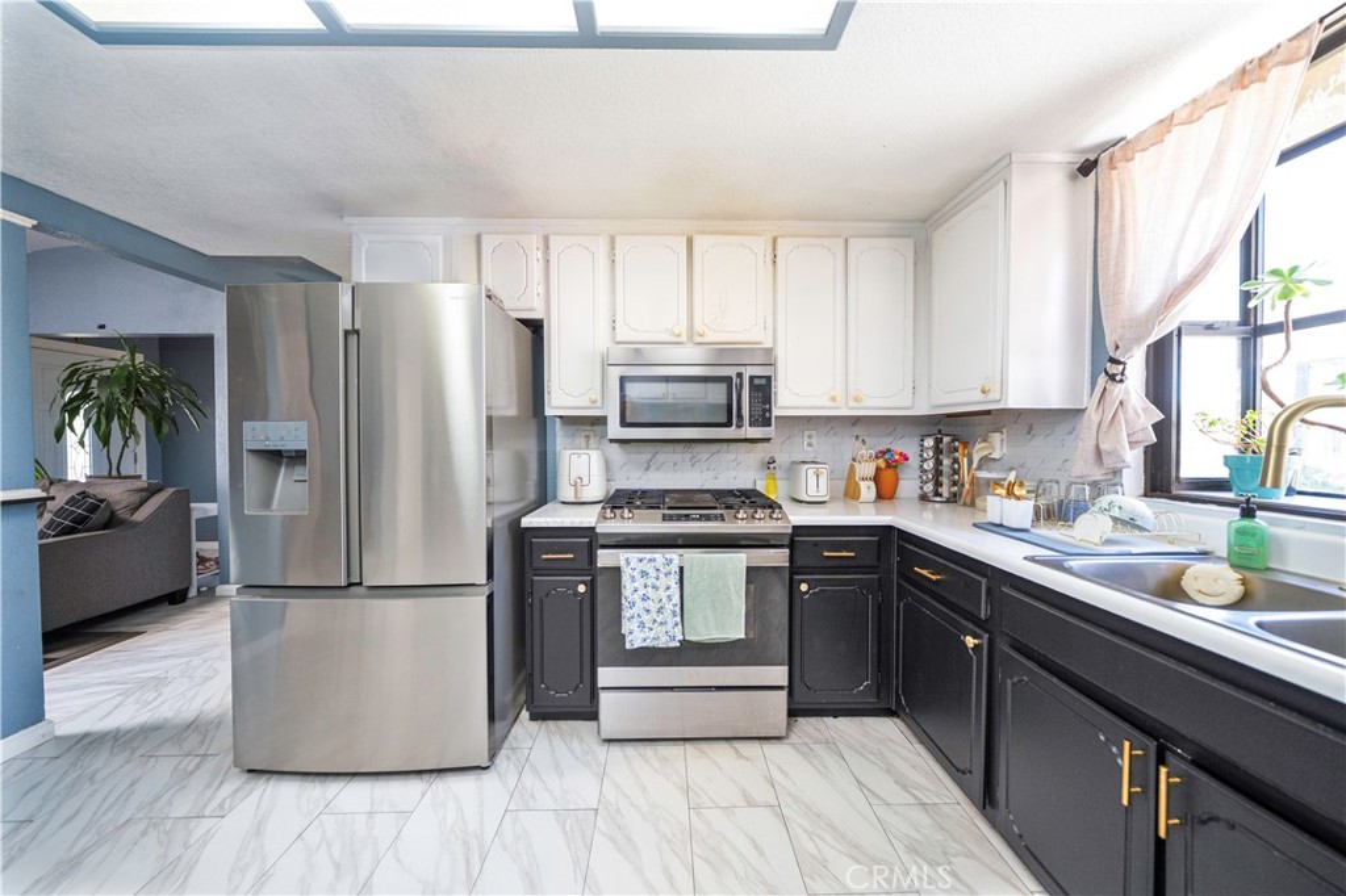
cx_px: 673
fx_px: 448
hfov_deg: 112.6
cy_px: 448
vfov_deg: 90.0
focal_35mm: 12
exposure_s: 1/160
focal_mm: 12
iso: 1600
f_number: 4
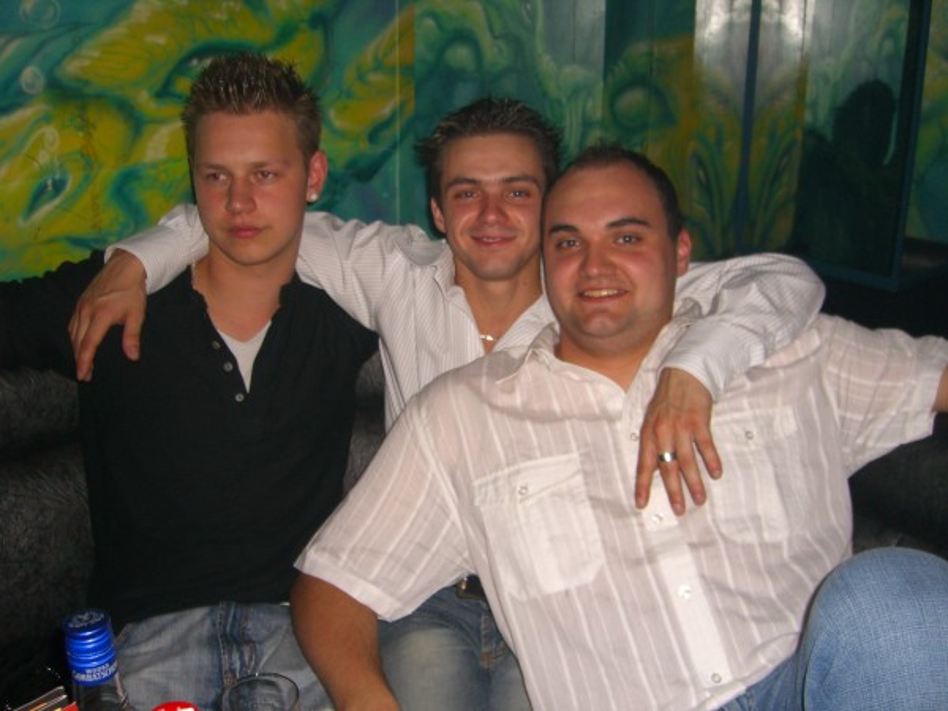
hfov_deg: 49.0
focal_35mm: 38
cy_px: 356
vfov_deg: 37.7
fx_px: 1041
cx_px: 474
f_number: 2.8
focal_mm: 7.9
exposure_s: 1/60
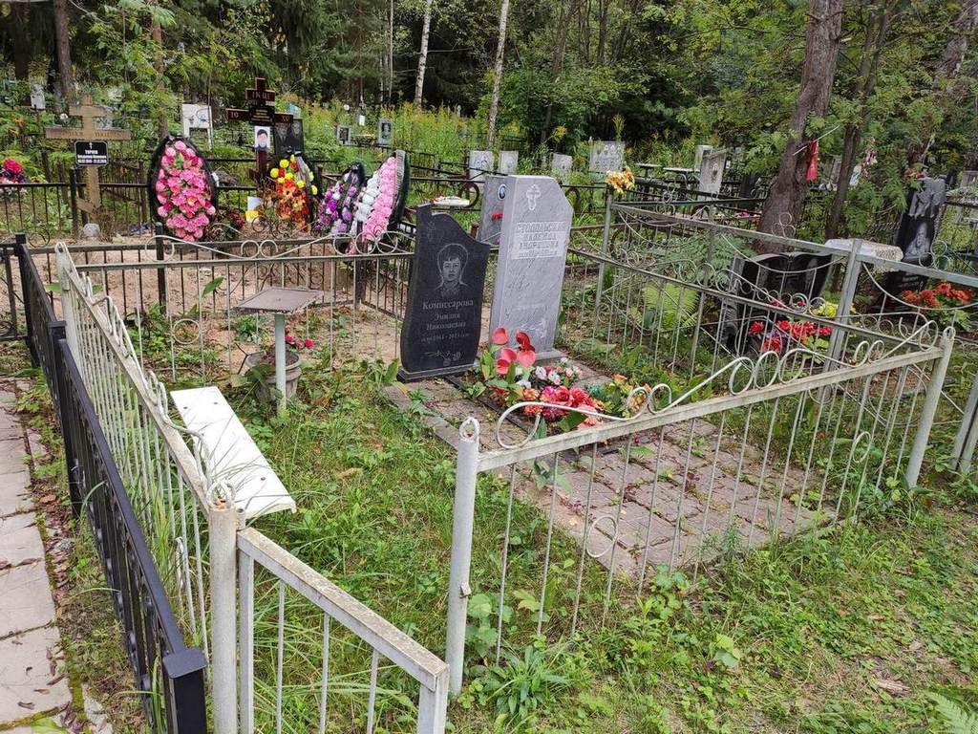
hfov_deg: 67.3
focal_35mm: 26
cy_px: 367
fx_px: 735
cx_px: 489
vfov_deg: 53.1
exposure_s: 1/283
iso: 112
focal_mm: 4.77
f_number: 1.75
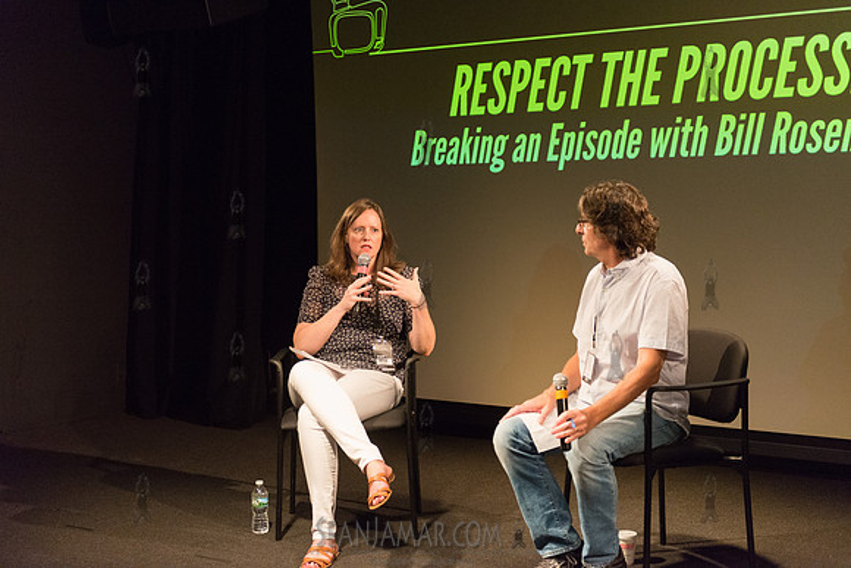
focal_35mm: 58
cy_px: 284
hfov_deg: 34.5
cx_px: 426
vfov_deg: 23.4
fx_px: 1371
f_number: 2.8
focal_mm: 58
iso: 4000
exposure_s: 1/320
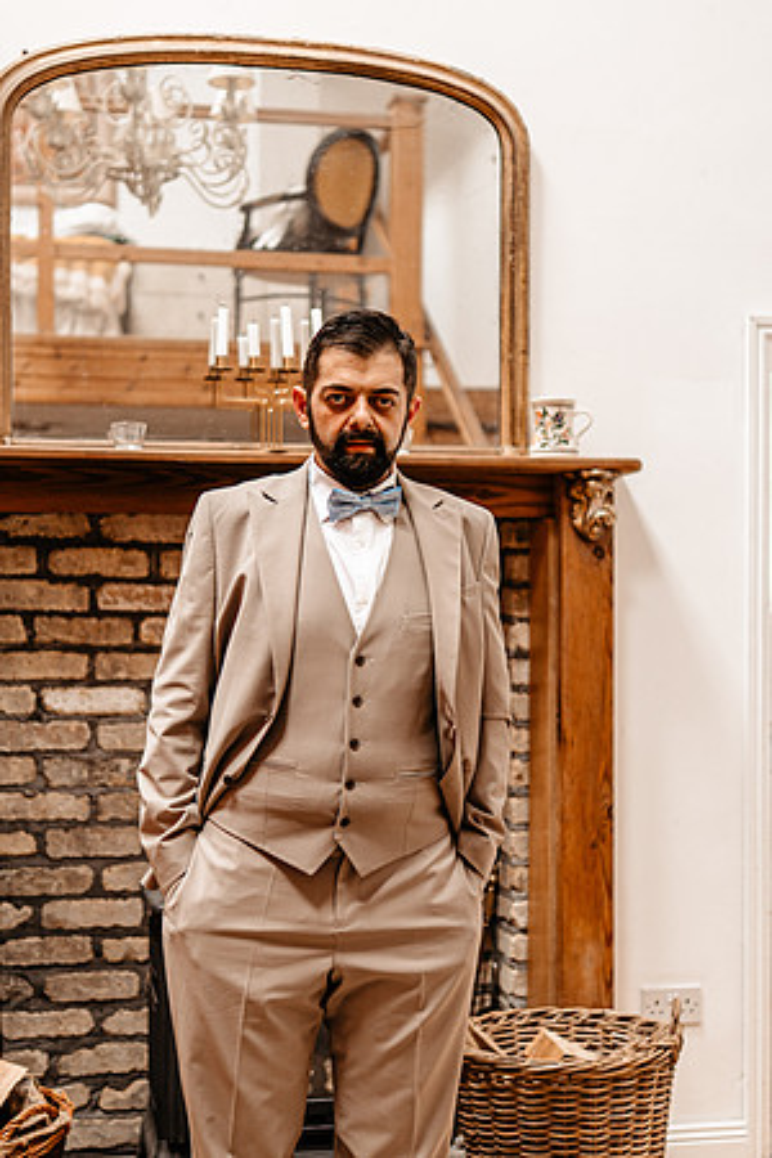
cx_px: 386
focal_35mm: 52
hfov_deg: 26.0
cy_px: 579
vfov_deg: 38.2
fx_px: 1673
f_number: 1.4
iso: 250
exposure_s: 1/200
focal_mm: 35
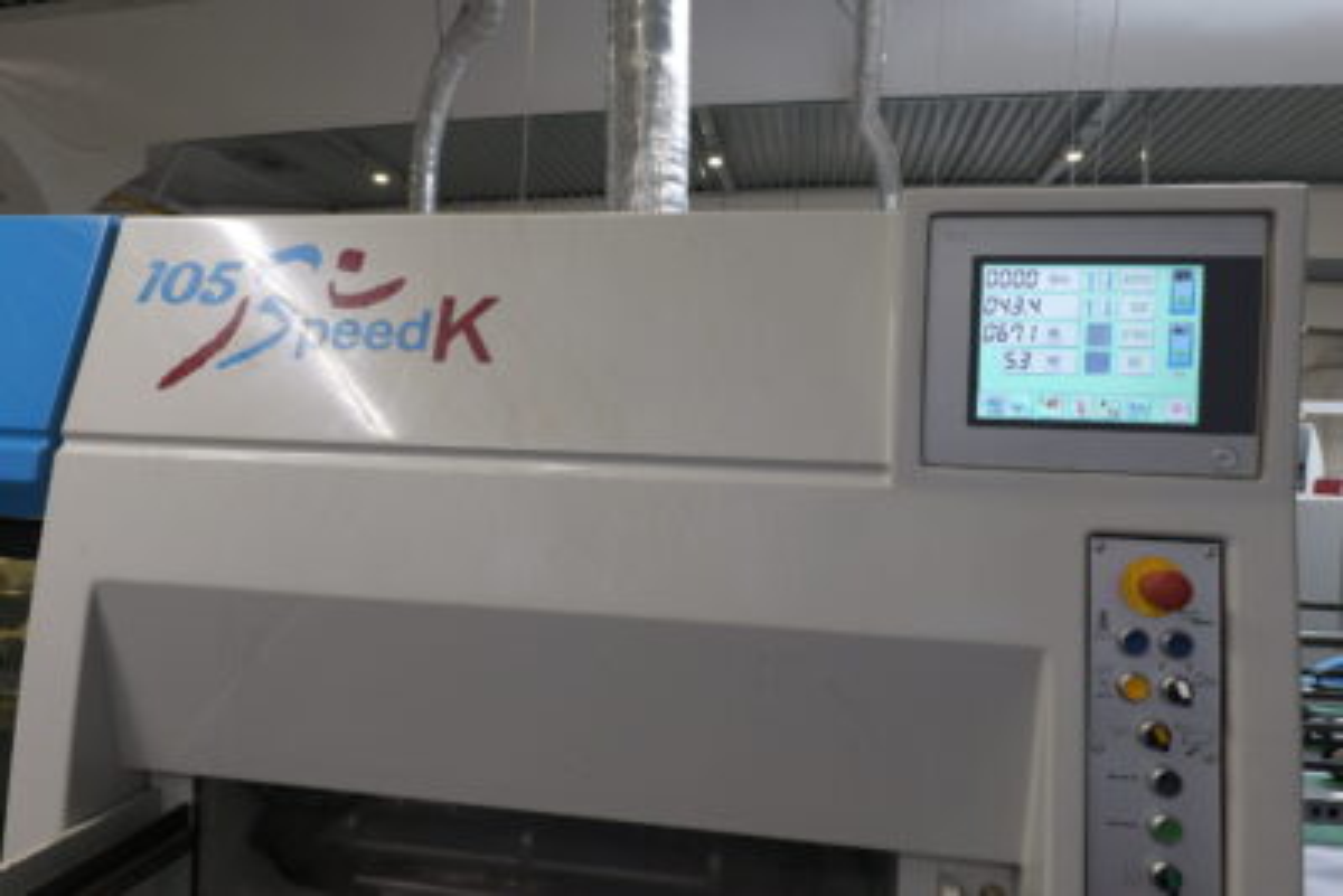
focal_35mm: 23
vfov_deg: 55.1
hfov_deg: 76.1
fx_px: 858
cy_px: 448
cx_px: 672
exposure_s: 1/100
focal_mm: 23
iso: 1600
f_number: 8
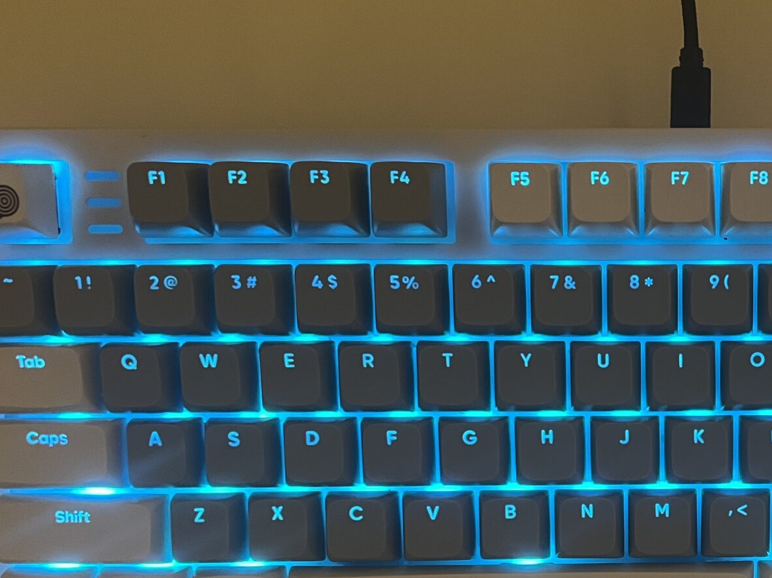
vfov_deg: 25.5
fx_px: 1249
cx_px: 692
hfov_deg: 32.7
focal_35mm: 56
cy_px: 479
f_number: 1.5
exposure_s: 1/50
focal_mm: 5.7
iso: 320
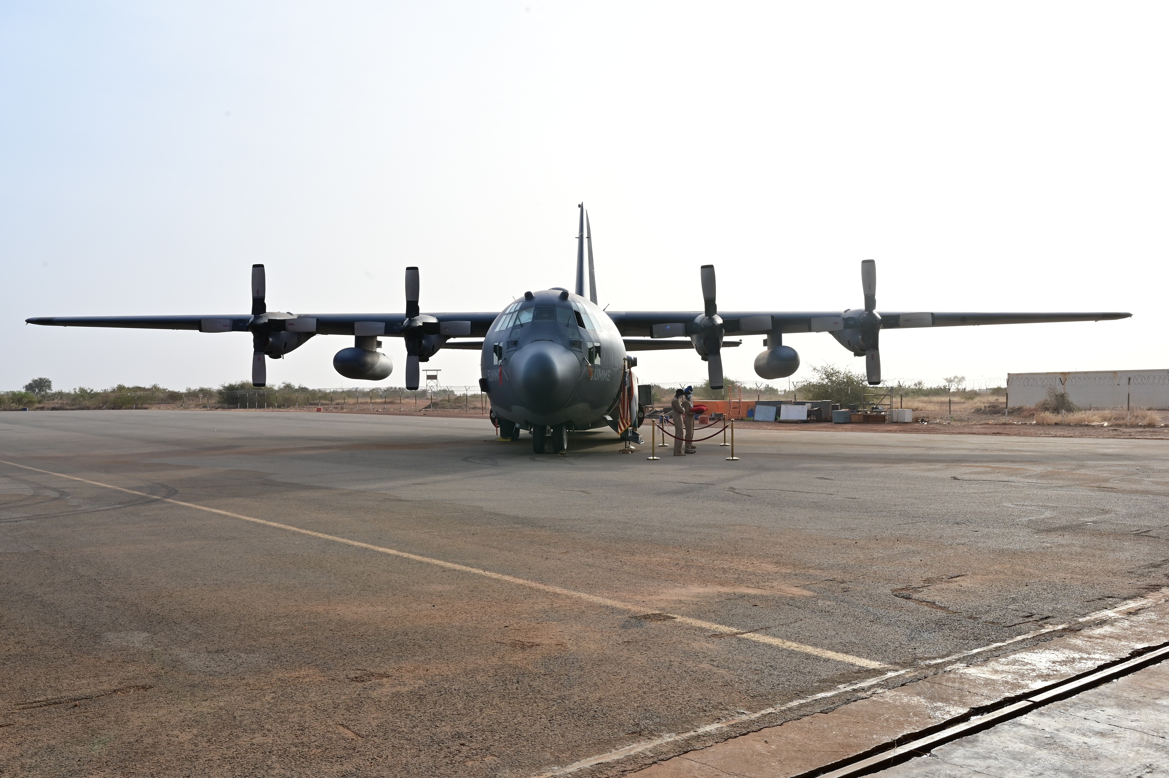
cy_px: 389
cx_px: 584
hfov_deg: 60.3
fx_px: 1006
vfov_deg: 42.3
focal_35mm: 31
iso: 250
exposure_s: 1/160
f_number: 14
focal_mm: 31
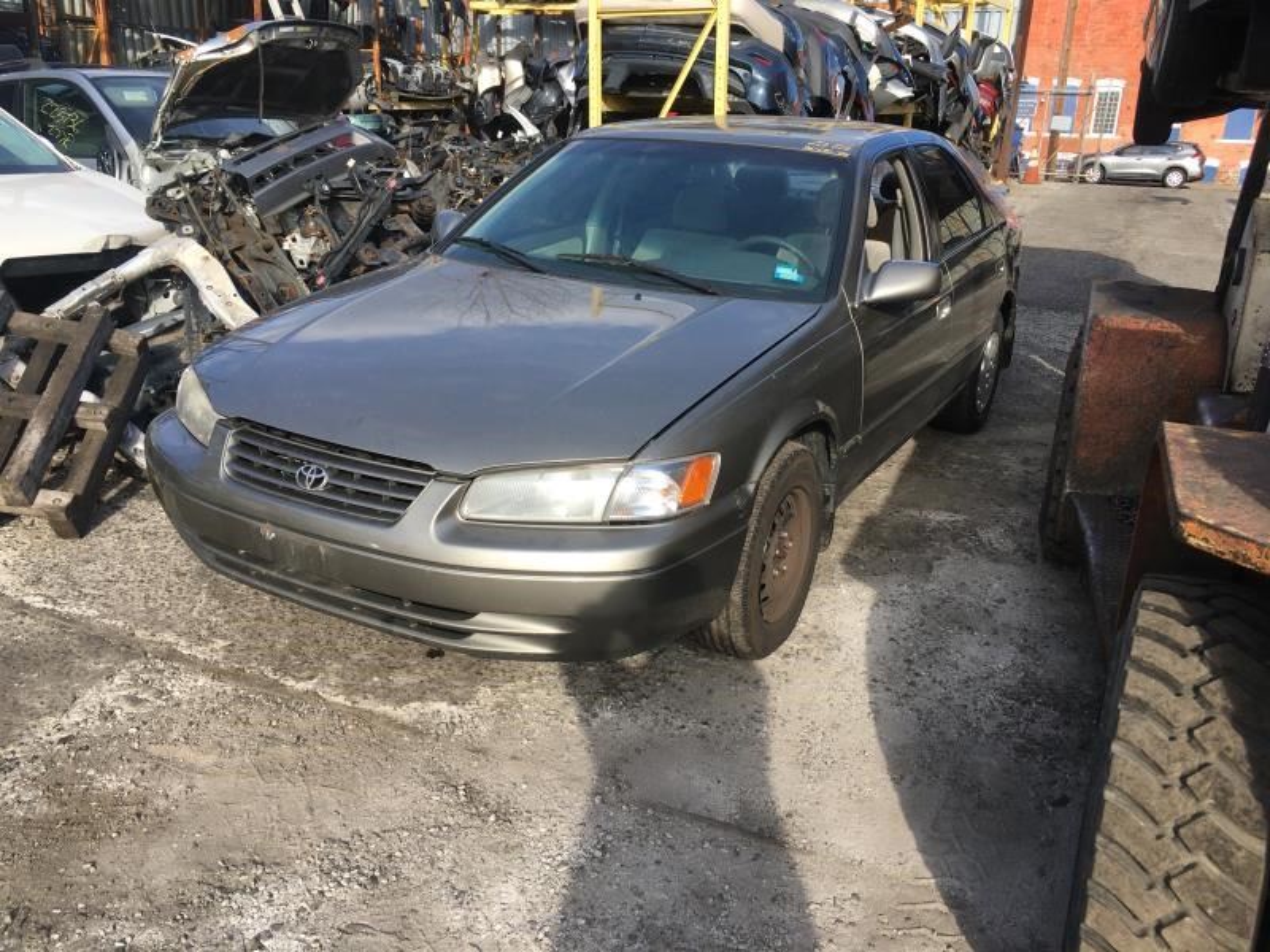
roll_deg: -1.7
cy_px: 476
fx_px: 1064
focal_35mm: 29
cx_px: 635
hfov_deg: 61.7
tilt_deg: -14.5
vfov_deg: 48.2
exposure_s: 1/553
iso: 25
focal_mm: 4.15
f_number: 2.2
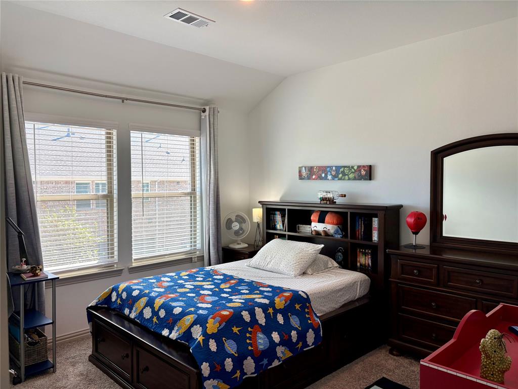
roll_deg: +1.2
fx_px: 389
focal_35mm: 26
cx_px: 259
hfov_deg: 67.3
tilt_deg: -1.4
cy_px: 194
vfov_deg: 53.1
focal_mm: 5.96
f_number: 1.6
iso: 50
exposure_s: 1/223
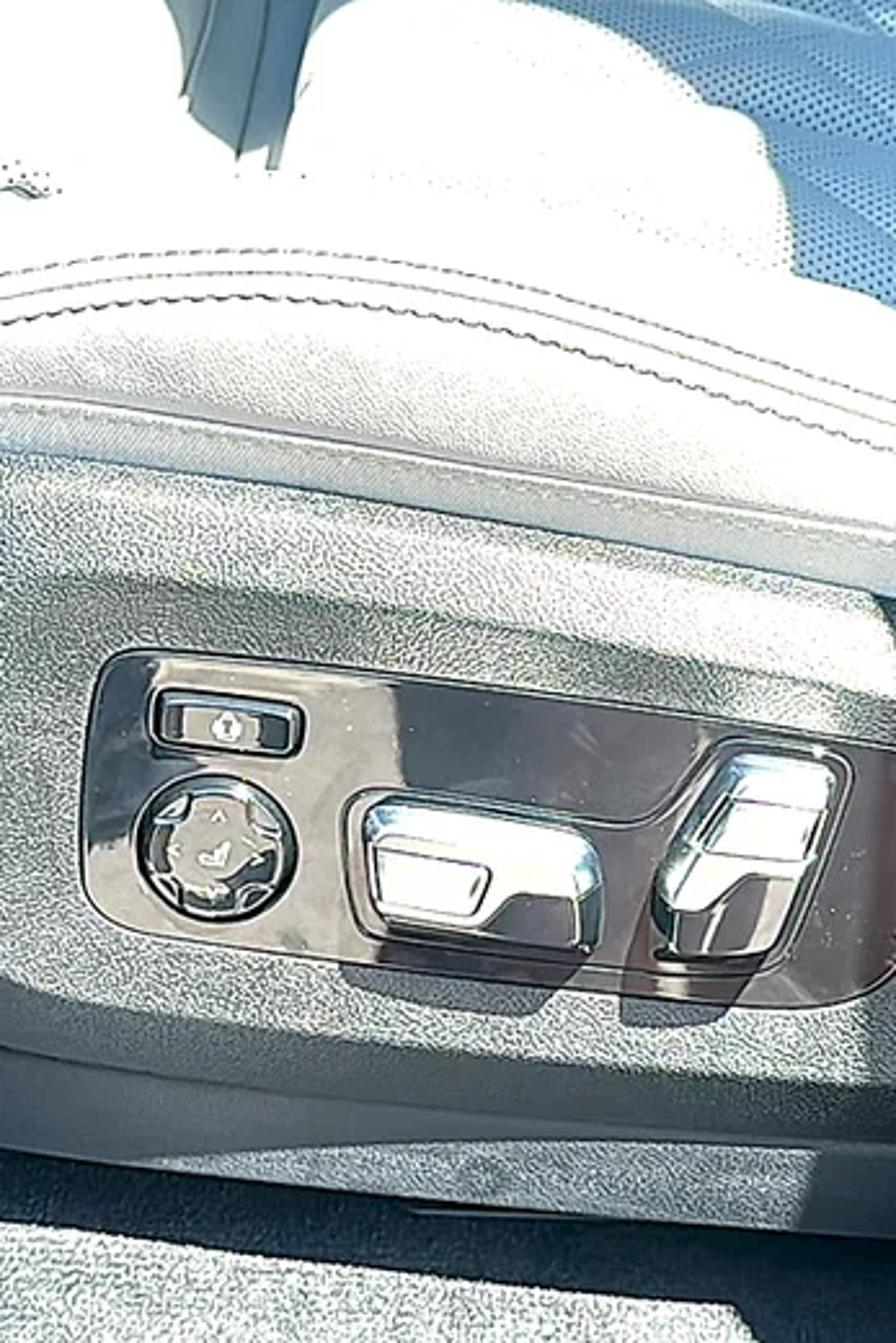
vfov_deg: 31.9
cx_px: 537
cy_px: 668
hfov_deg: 21.6
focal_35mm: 63
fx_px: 2350
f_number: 1.78
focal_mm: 6.86
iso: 80
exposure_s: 1/1215
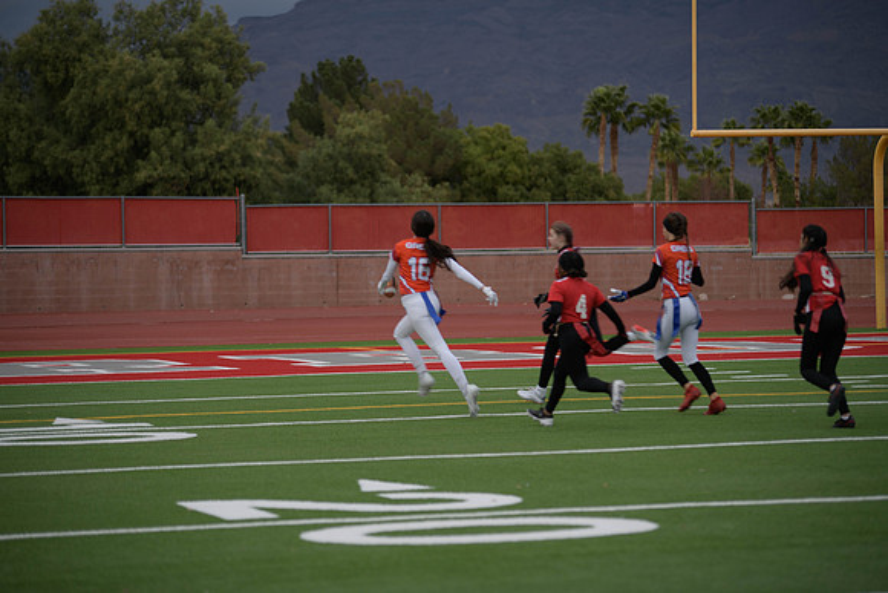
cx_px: 444
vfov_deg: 10.6
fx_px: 3207
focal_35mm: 130
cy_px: 296
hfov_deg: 15.8
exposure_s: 1/200
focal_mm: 130
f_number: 2.8
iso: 90
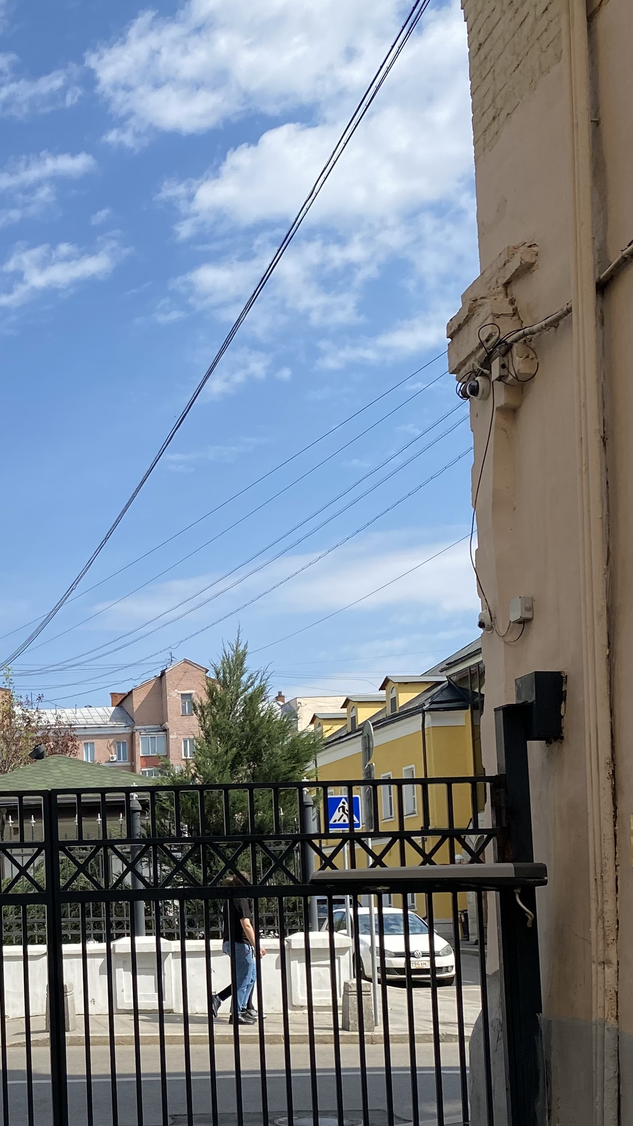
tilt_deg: +4.0
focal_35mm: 47
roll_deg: +2.4
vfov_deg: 42.5
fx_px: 1402
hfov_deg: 24.0
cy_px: 829
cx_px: -38
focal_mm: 4.25
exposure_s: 1/3300
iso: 32
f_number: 1.8
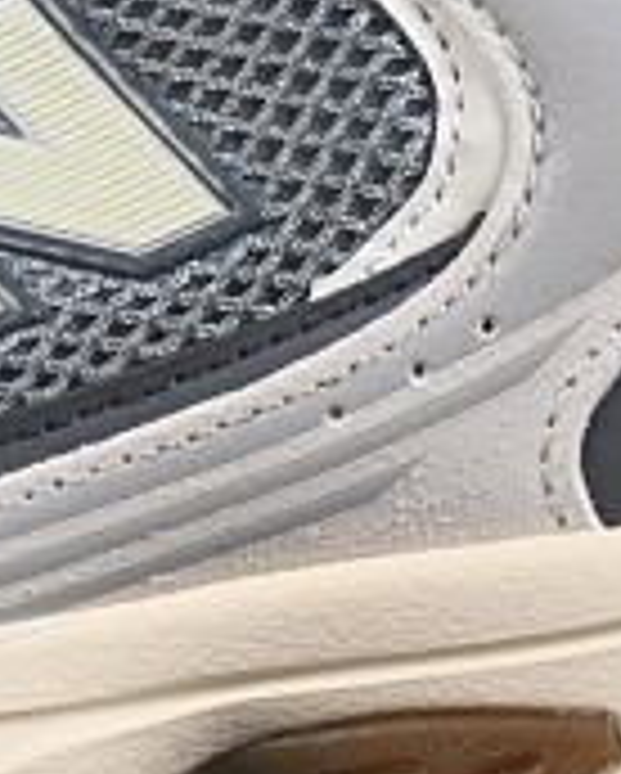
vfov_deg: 4.4
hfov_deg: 3.5
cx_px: 86
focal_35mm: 441
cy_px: -4
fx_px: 10114
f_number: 8
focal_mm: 50
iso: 160
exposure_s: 1/80
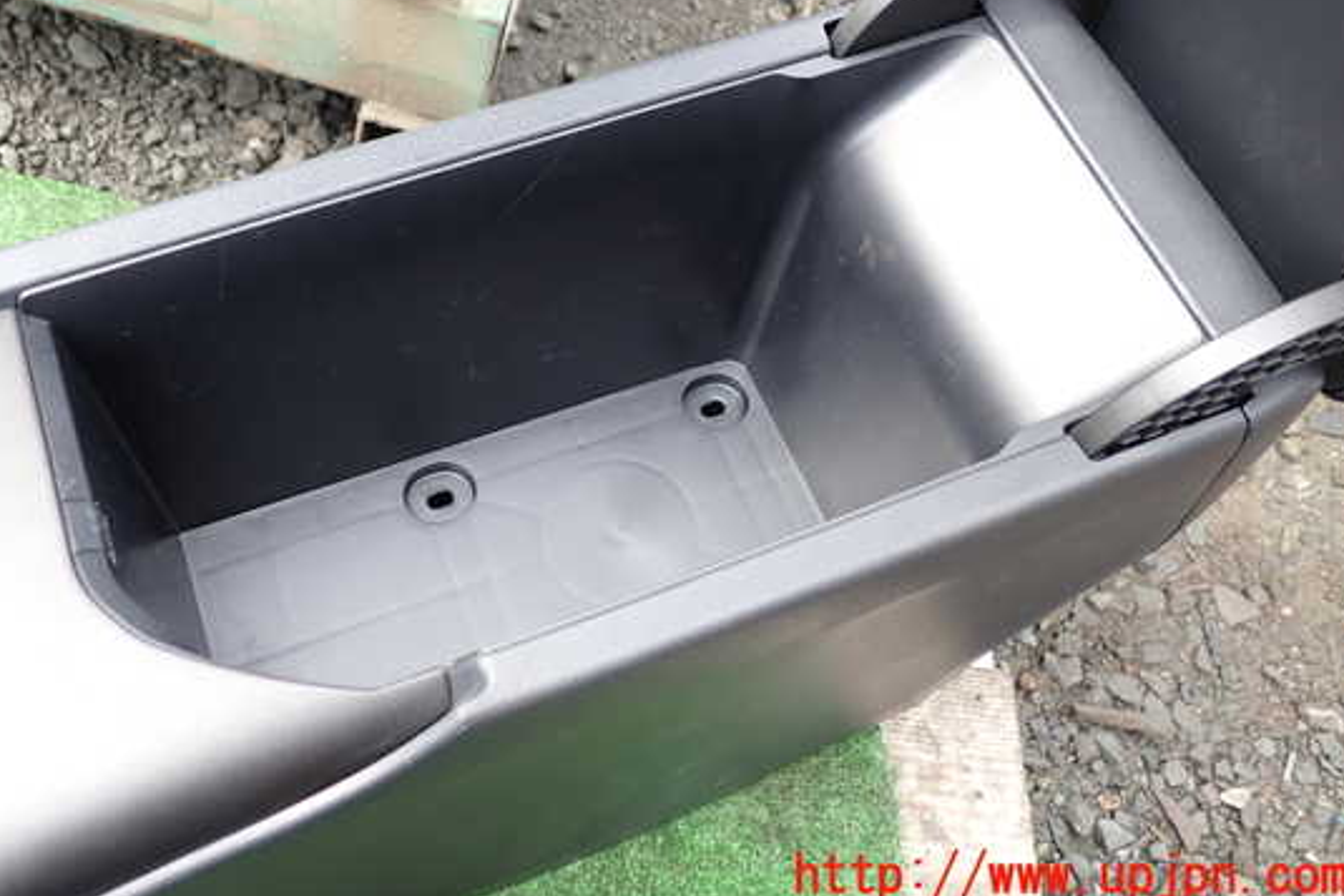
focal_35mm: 35
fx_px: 1307
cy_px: 344
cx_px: 608
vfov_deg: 37.7
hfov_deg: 54.3
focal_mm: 5.4
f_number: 2.3
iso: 100
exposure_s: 1/100
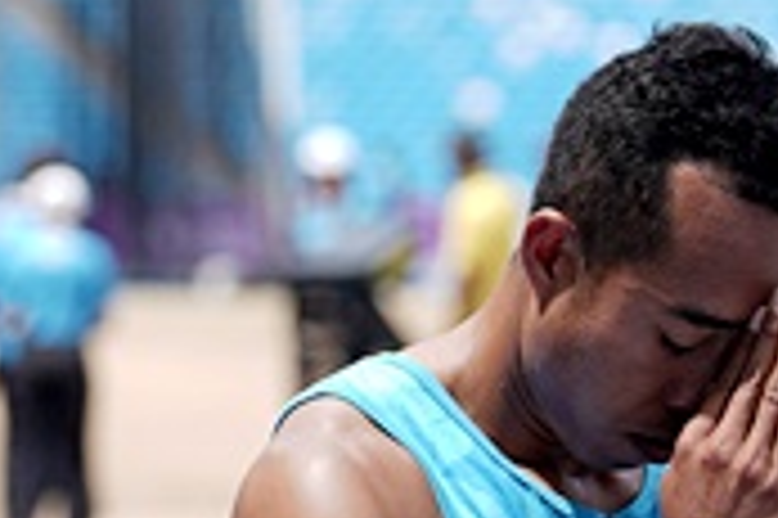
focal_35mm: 516
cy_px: 788
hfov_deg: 4.0
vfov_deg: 2.7
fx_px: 11141
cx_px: 166
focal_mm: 99
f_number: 3.5
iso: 80
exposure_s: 1/500
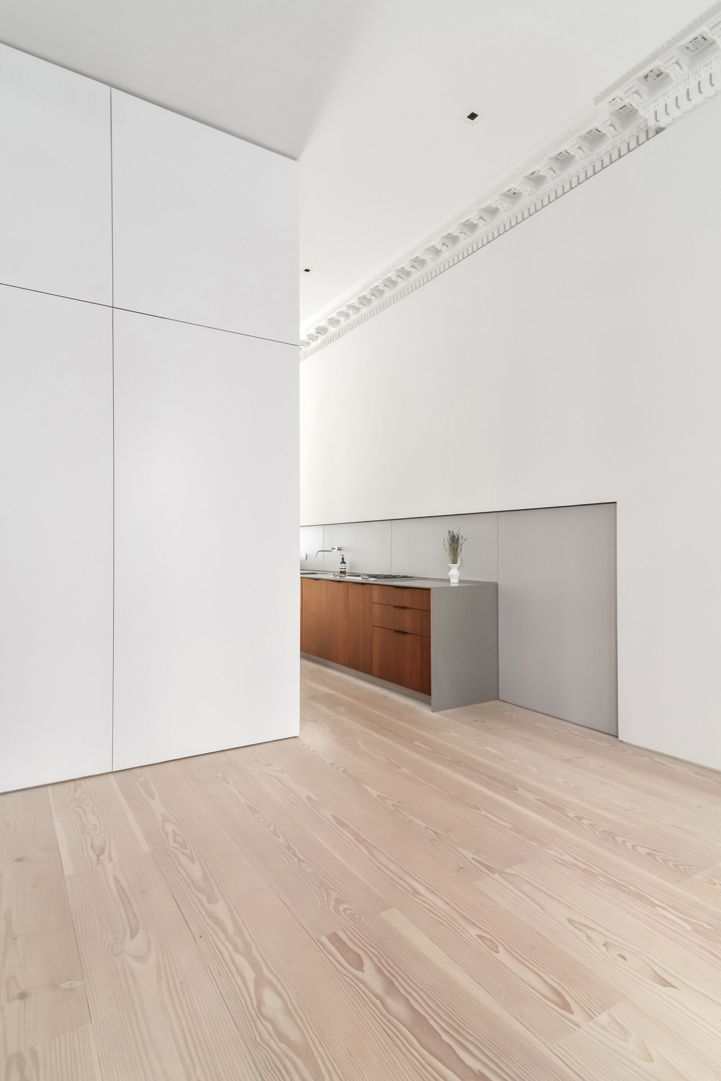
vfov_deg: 85.4
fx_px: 586
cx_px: 360
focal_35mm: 20
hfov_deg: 63.2
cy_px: 540
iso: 200
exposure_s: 1/3
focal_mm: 13
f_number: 8
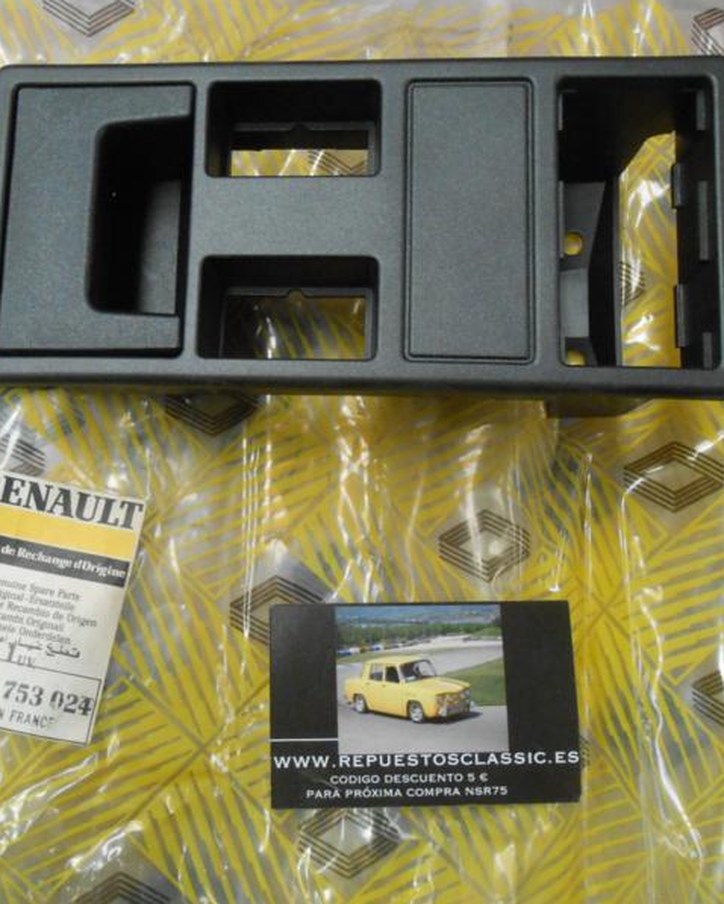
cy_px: 451
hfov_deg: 43.1
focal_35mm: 34
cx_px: 277
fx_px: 910
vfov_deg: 52.8
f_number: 3.5
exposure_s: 1/25
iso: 400
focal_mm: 4.6
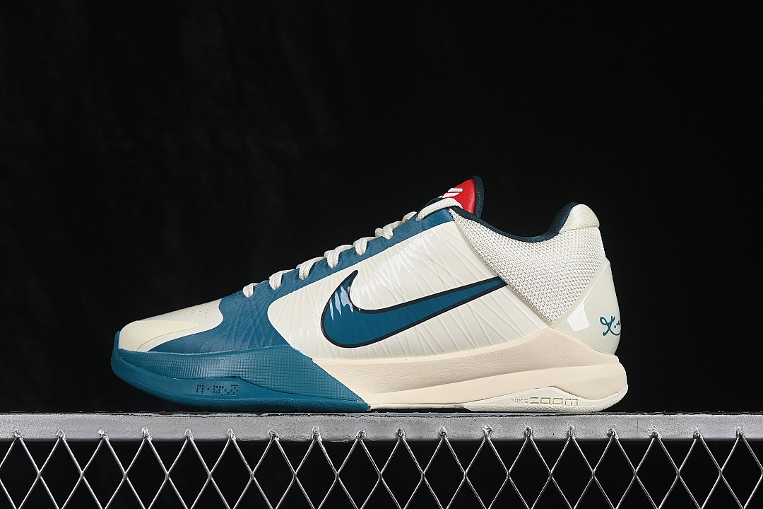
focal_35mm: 75
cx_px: 382
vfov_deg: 18.2
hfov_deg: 27.0
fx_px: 1589
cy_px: 254
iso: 160
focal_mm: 50
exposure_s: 1/80
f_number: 8
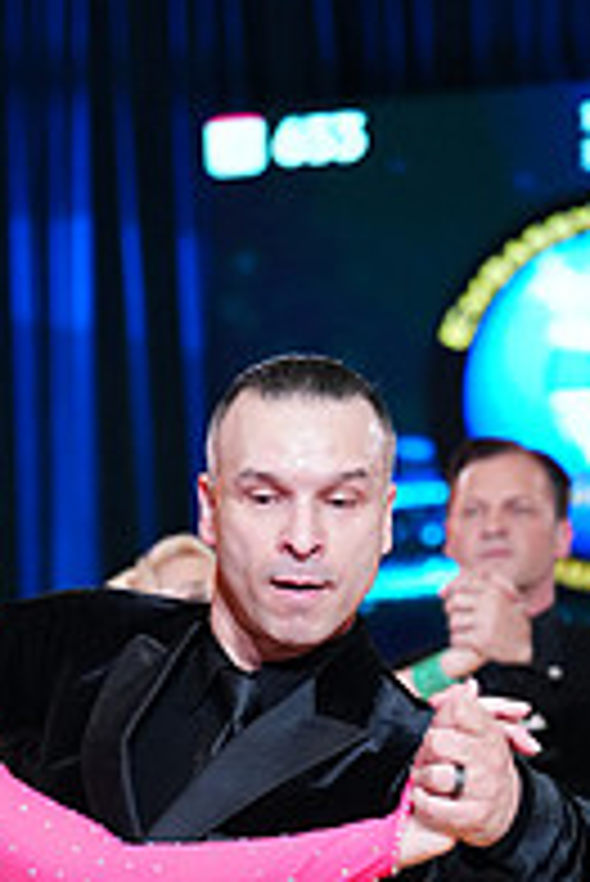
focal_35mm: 222
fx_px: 5447
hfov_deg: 6.2
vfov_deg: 9.1
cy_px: 1220
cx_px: 304
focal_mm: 75
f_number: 2.8
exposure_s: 1/400
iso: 2000
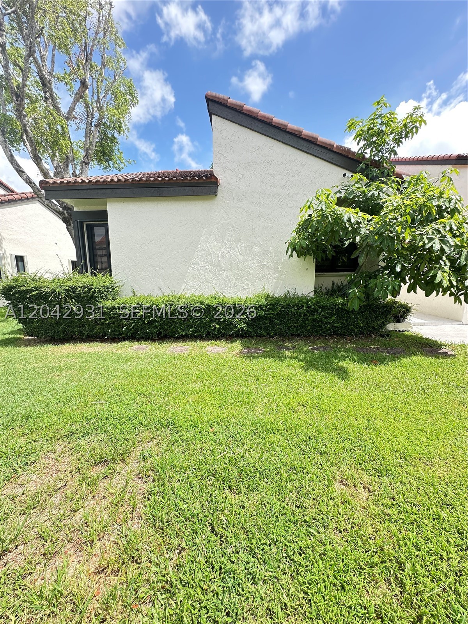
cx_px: 234
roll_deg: -0.9
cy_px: 312
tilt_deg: -6.6
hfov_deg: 85.7
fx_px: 252
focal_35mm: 14
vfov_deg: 102.1
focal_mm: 2.22
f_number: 2.2
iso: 40
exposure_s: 1/335
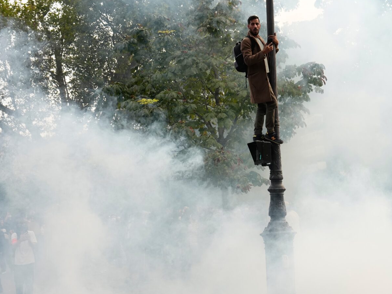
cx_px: 317
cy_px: 193
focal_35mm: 78
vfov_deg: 18.8
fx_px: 883
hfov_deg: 24.6
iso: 500
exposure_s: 1/800
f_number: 4.5
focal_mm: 38
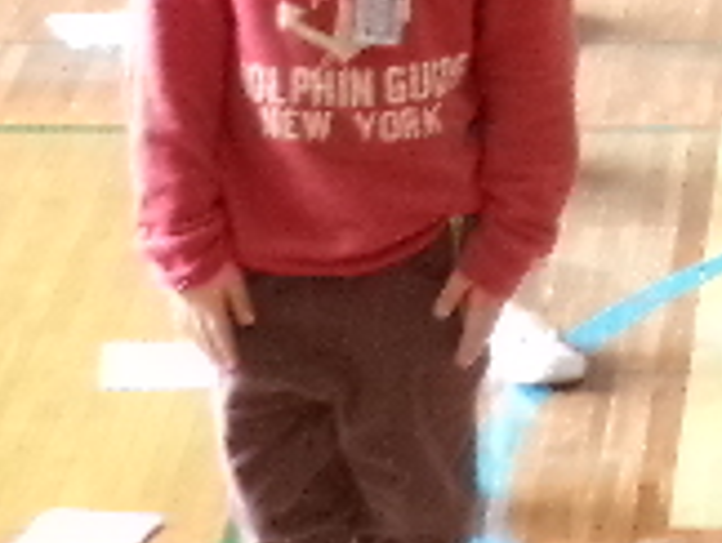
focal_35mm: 453
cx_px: 1208
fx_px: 9462
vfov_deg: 3.3
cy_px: -218
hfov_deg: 4.3
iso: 647
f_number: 6.2
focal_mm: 20.6
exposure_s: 1/34
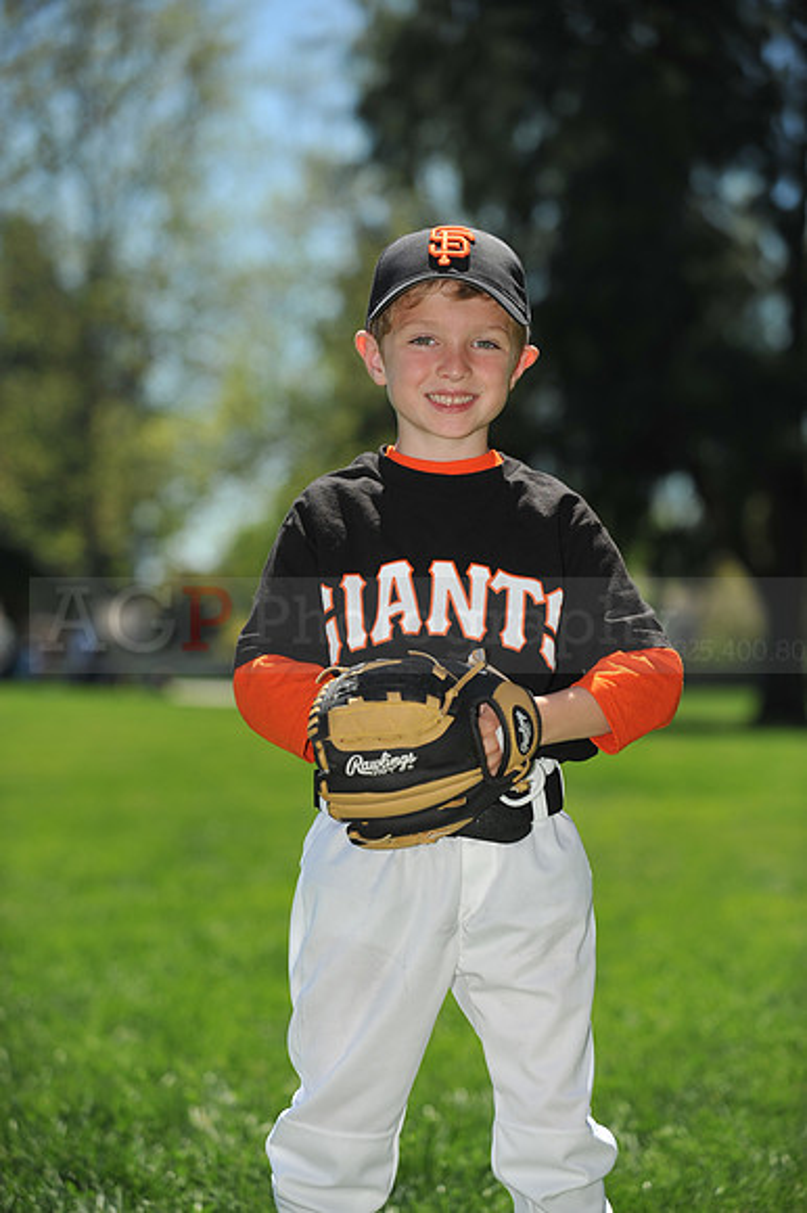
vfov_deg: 20.4
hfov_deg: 13.7
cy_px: 606
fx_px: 3366
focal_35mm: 100
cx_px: 404
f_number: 4
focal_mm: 100
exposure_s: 1/2000
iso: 200
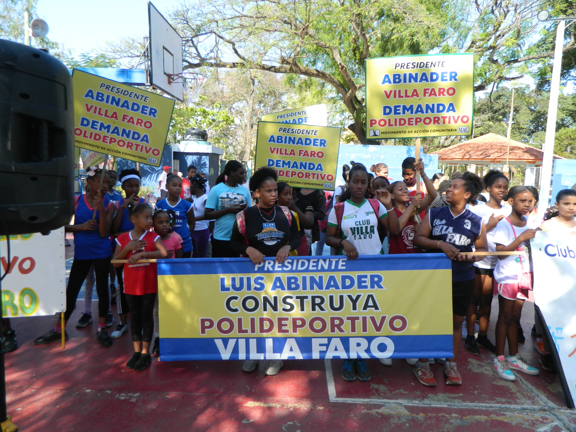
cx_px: 288
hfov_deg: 69.4
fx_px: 416
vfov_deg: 54.9
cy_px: 216
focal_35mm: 25
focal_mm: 4.5
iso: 80
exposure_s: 1/200
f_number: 3.1
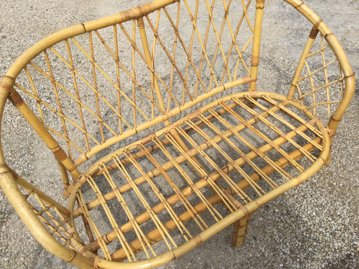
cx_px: 180
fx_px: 321
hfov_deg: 58.4
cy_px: 134
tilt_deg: -51.0
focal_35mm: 31
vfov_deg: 45.4
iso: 25
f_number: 2.4
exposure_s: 1/994
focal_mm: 3.3
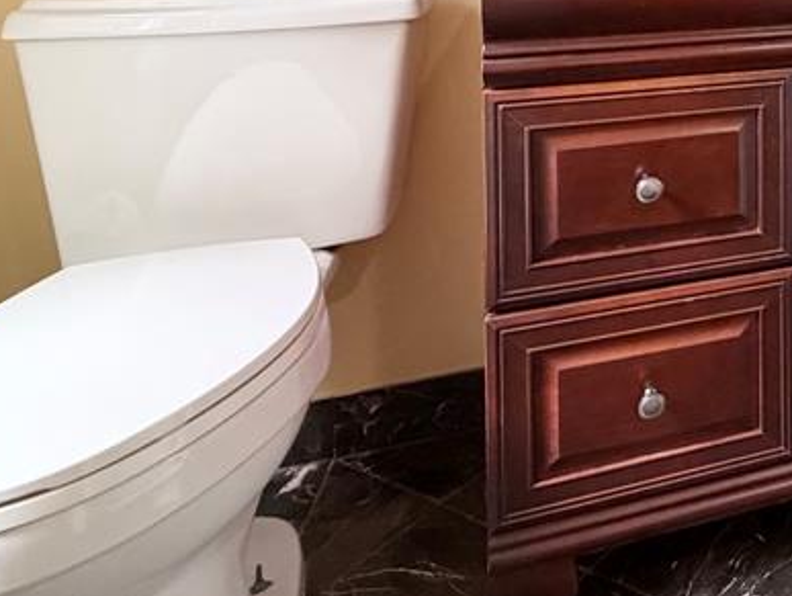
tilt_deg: -2.1
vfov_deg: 32.8
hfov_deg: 38.7
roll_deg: +0.0
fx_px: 847
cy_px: -94
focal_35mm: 37
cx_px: 923
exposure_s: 1/60
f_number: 2.2
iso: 400
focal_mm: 2.22
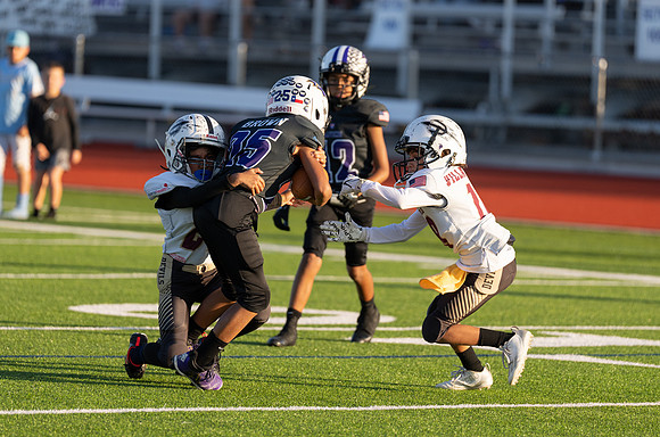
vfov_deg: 4.8
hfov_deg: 7.2
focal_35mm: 287
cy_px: 176
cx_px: 330
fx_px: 5259
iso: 160
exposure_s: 1/1250
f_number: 2.8
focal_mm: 200
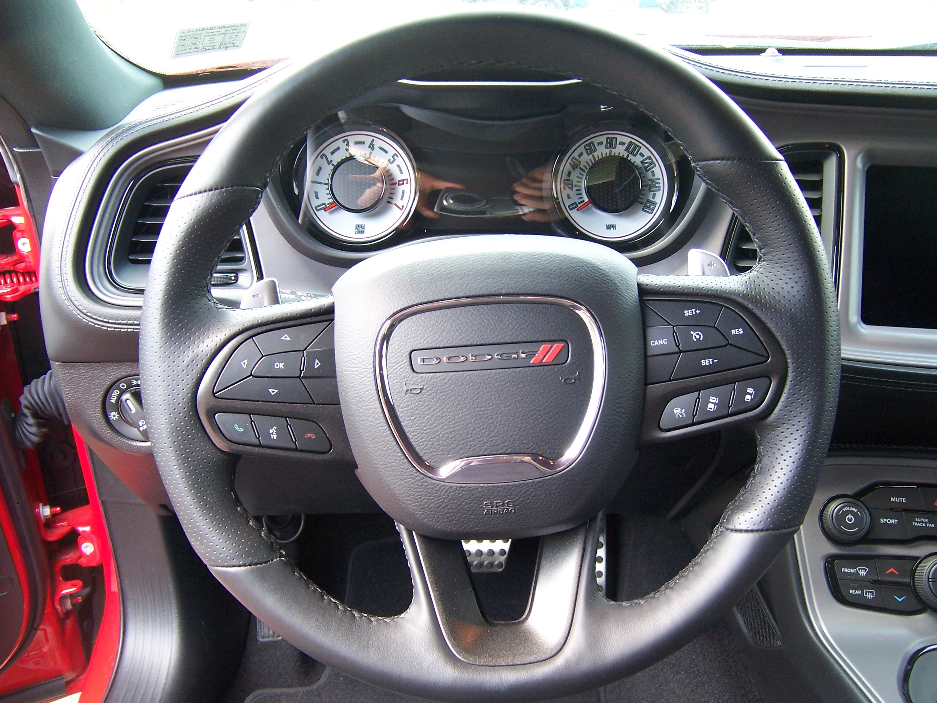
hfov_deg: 55.4
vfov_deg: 42.9
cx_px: 468
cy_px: 352
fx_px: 893
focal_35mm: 33
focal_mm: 5.5
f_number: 3.4
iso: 140
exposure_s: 1/30
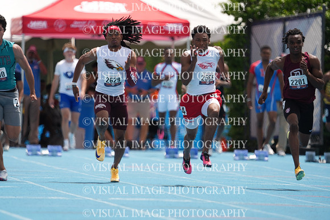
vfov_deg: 2.3
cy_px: 110
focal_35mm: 600
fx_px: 5501
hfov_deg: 3.4
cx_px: 165
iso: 500
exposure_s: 1/2500
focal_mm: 600
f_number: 6.3
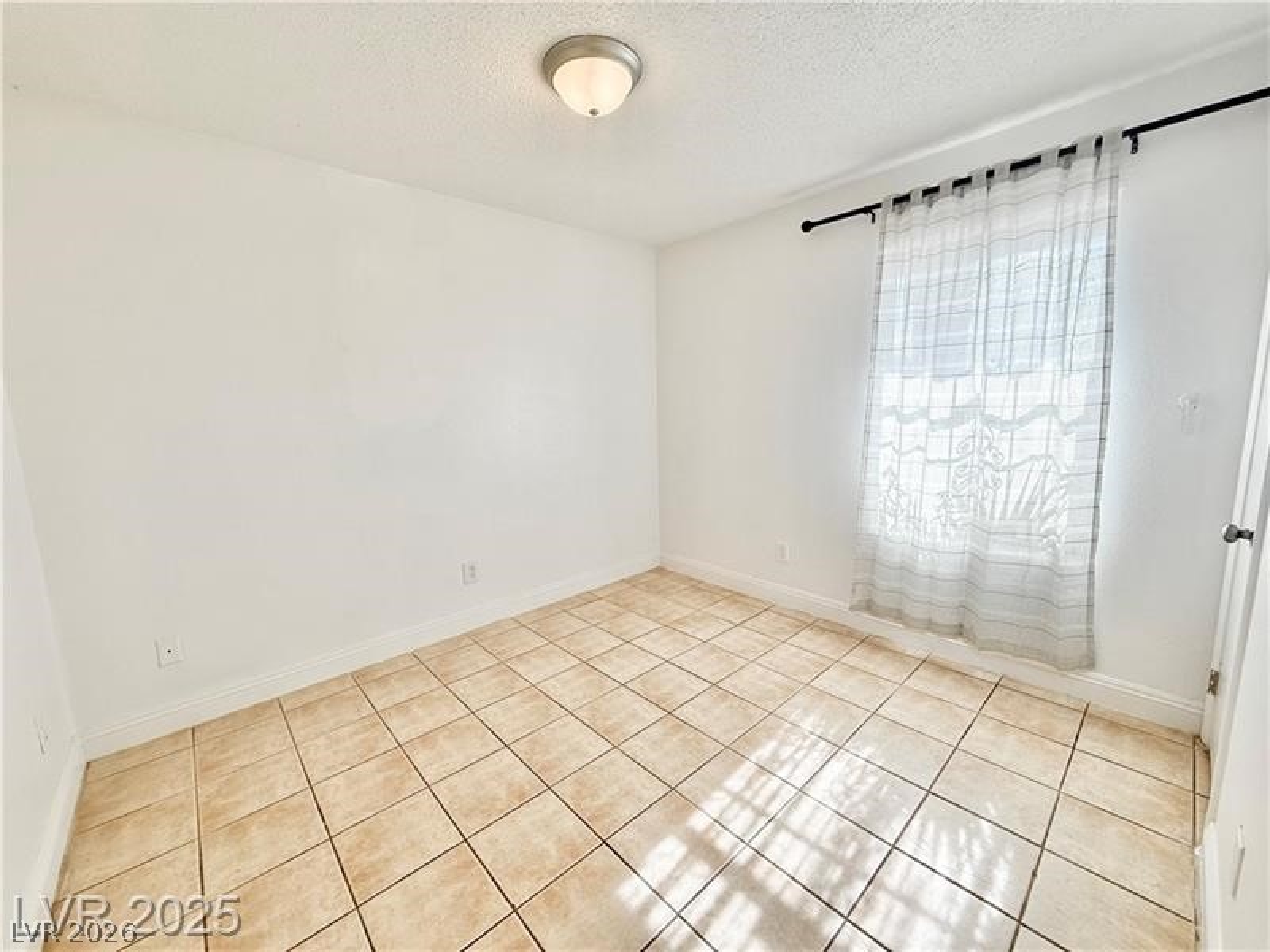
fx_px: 514
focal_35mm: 14
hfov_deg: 102.1
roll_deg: +1.8
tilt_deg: -8.8
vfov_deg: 85.7
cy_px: 476
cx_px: 635
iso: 64
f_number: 2.2
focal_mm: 2.22
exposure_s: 1/236
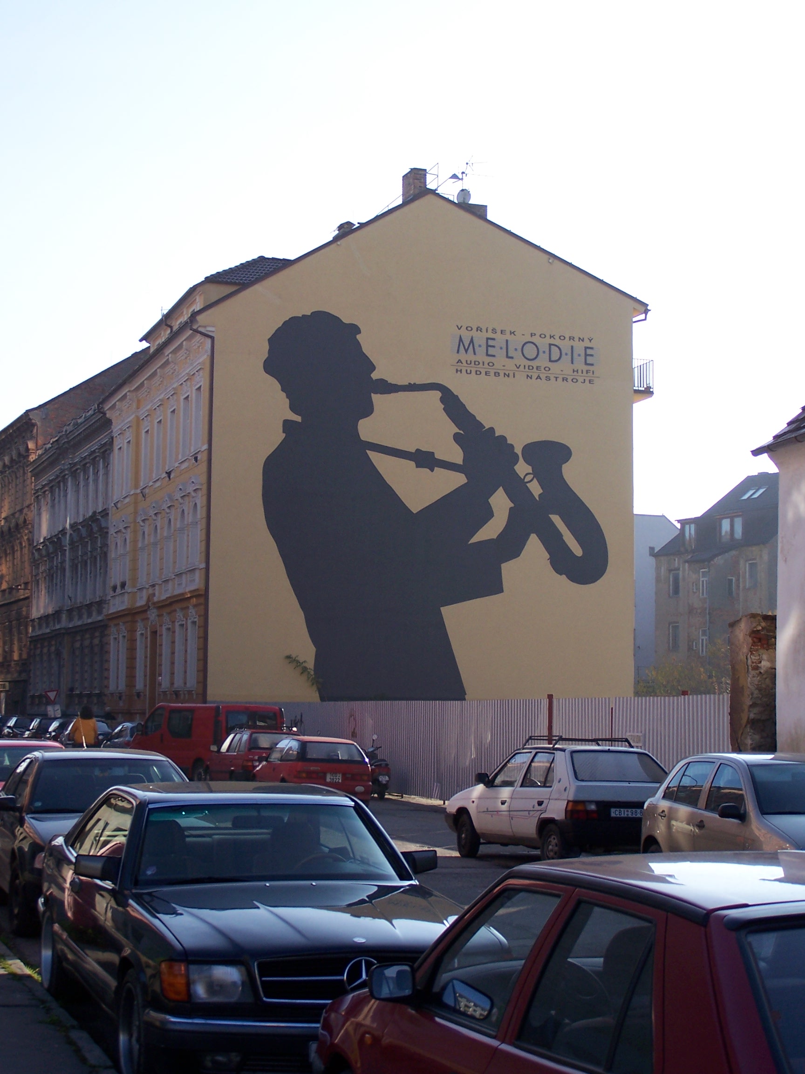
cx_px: 402
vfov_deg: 30.3
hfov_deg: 22.9
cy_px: 537
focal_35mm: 64
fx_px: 1984
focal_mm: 10.7
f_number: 3.2
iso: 80
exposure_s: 1/750
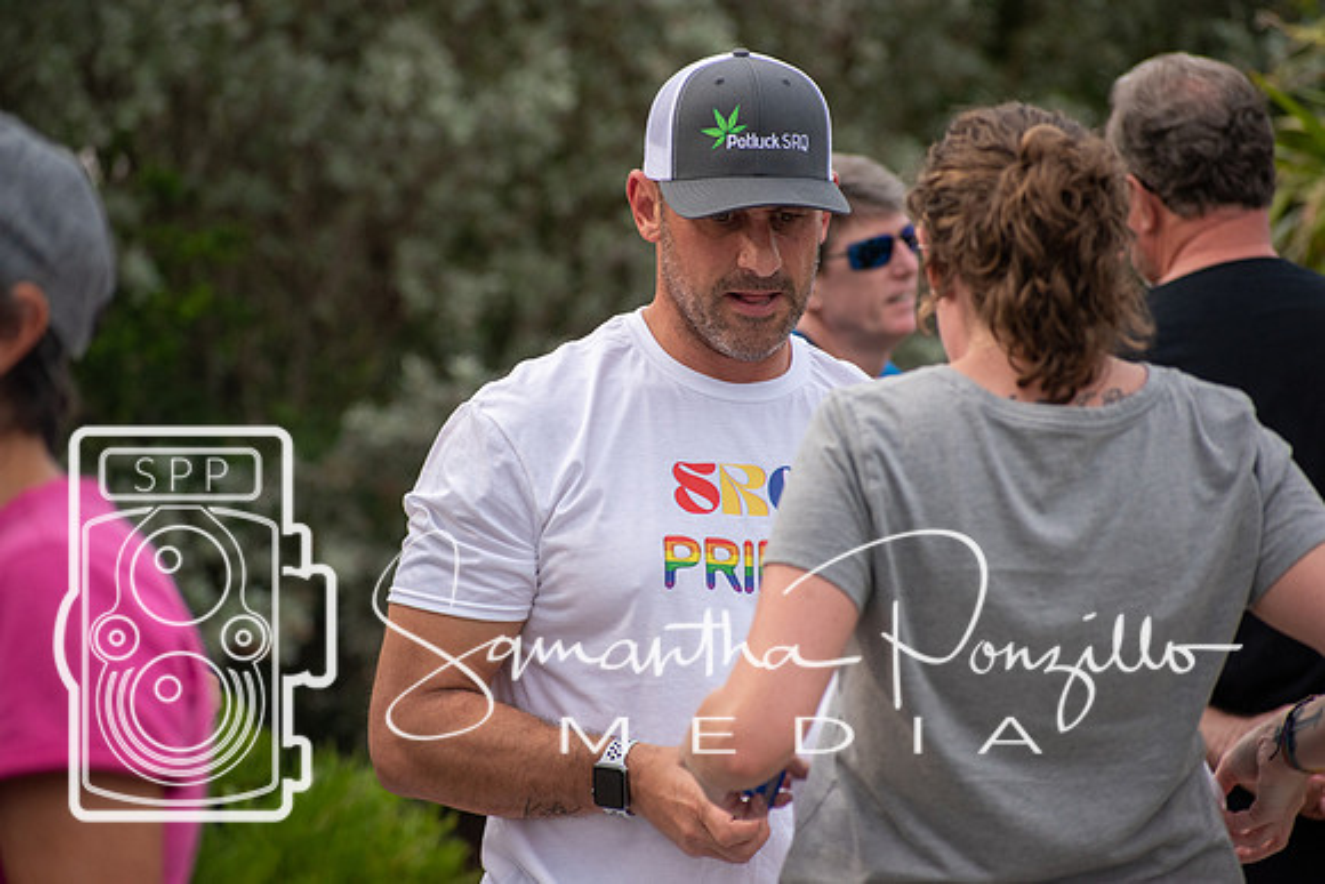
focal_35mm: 270
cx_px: 662
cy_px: 442
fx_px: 9939
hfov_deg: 7.6
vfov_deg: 5.1
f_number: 5.3
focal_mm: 180
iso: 400
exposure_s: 1/1000
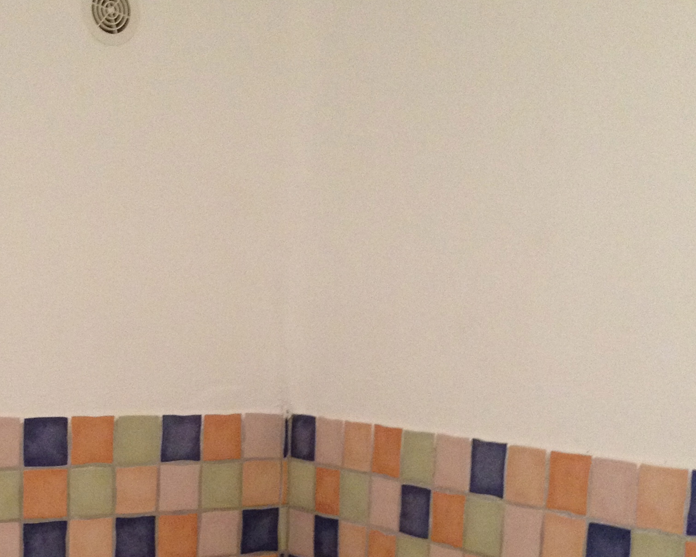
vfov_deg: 19.8
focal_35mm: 74
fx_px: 1524
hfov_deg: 25.5
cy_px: 608
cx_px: 195
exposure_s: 1/20
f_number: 2.4
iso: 320
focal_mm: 4.28
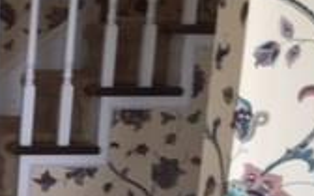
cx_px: -198
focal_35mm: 117
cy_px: 278
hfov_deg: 15.9
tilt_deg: -11.4
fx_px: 1001
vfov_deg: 10.8
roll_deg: -2.0
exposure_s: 1/30
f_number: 2.2
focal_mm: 4.15
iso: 25
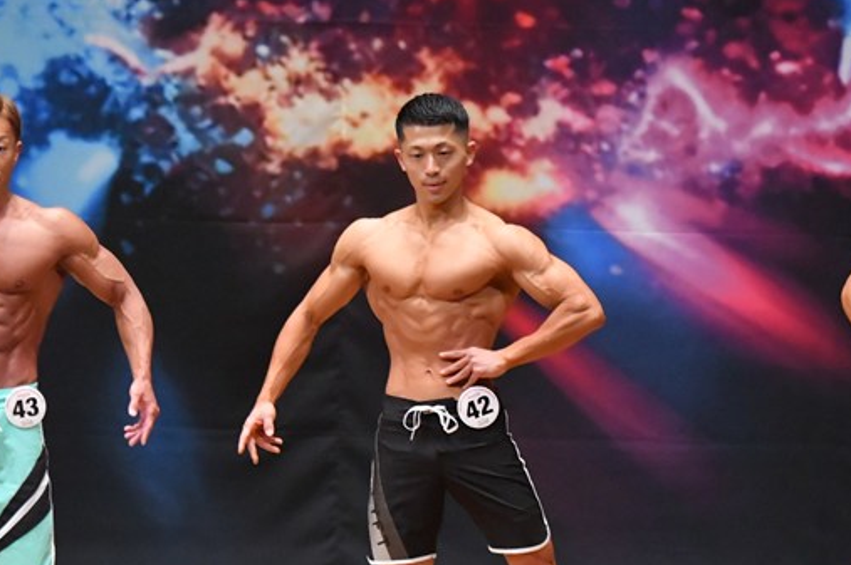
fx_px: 9753
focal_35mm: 413
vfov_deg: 3.3
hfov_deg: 5.0
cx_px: 627
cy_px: 399
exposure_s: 1/400
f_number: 5.6
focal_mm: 180
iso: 8000
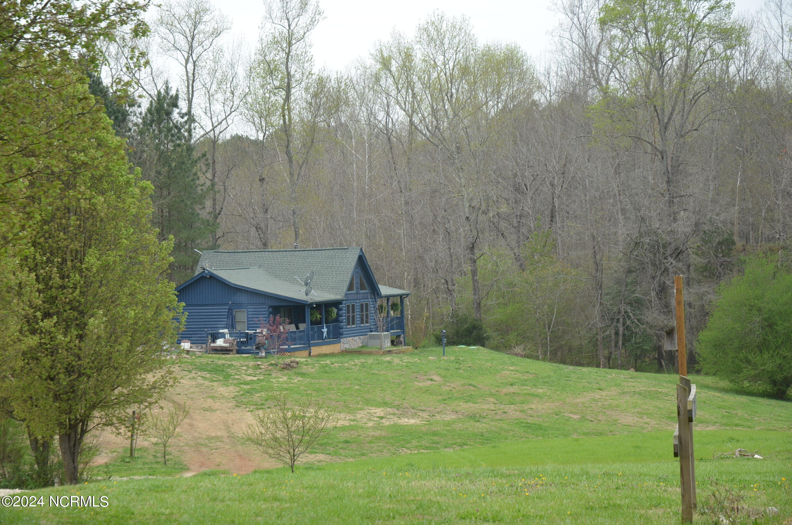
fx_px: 2305
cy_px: 262
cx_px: 396
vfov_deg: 13.0
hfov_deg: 19.5
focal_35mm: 105
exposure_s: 1/500
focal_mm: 70
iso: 250
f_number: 5.6
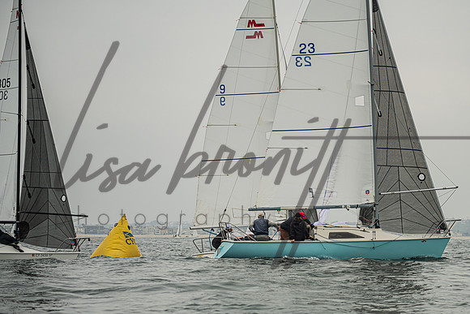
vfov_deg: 10.7
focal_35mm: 128
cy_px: 200
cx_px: 300
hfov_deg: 16.0
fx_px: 1673
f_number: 4.5
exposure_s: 1/4000
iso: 180
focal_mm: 100
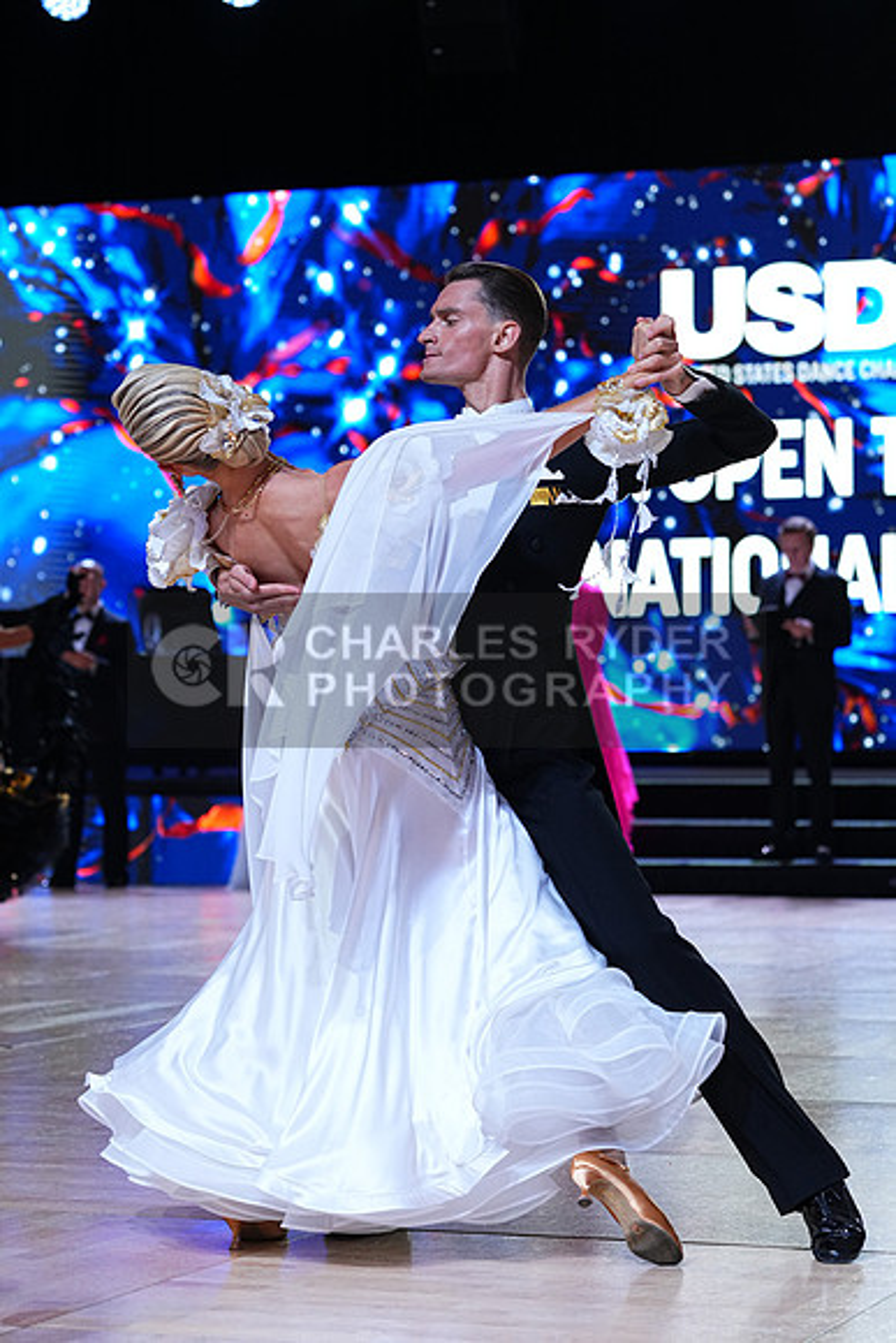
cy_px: 672
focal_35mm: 92
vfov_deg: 22.1
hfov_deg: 14.9
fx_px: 3432
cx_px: 448
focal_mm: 92
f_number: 4
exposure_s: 1/500
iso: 1000
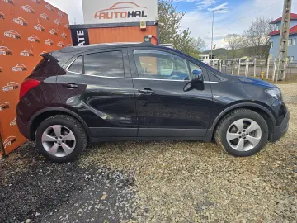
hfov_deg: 73.9
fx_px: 197
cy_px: 112
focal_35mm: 23
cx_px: 148
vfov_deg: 58.9
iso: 12
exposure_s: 1/294
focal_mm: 6.3
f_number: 1.7
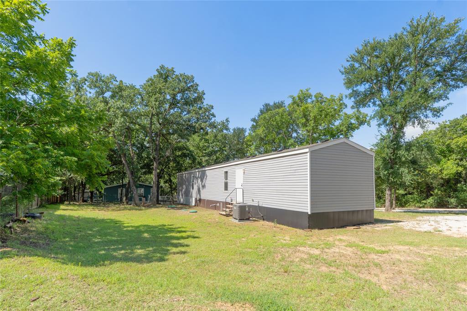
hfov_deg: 81.2
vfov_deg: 59.5
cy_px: 156
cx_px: 234
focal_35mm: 21
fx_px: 272
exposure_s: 1/125
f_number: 9
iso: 100
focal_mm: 14
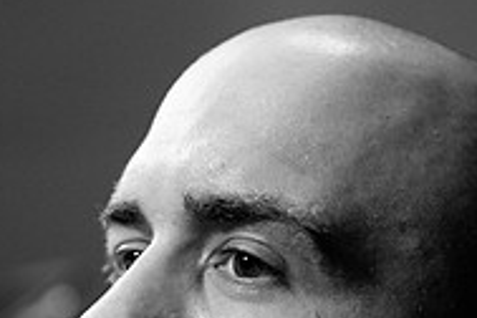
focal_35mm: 215
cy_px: 472
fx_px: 2849
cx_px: 109
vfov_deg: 6.3
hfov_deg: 9.6
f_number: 4
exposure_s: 1/125
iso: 1600
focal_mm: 70
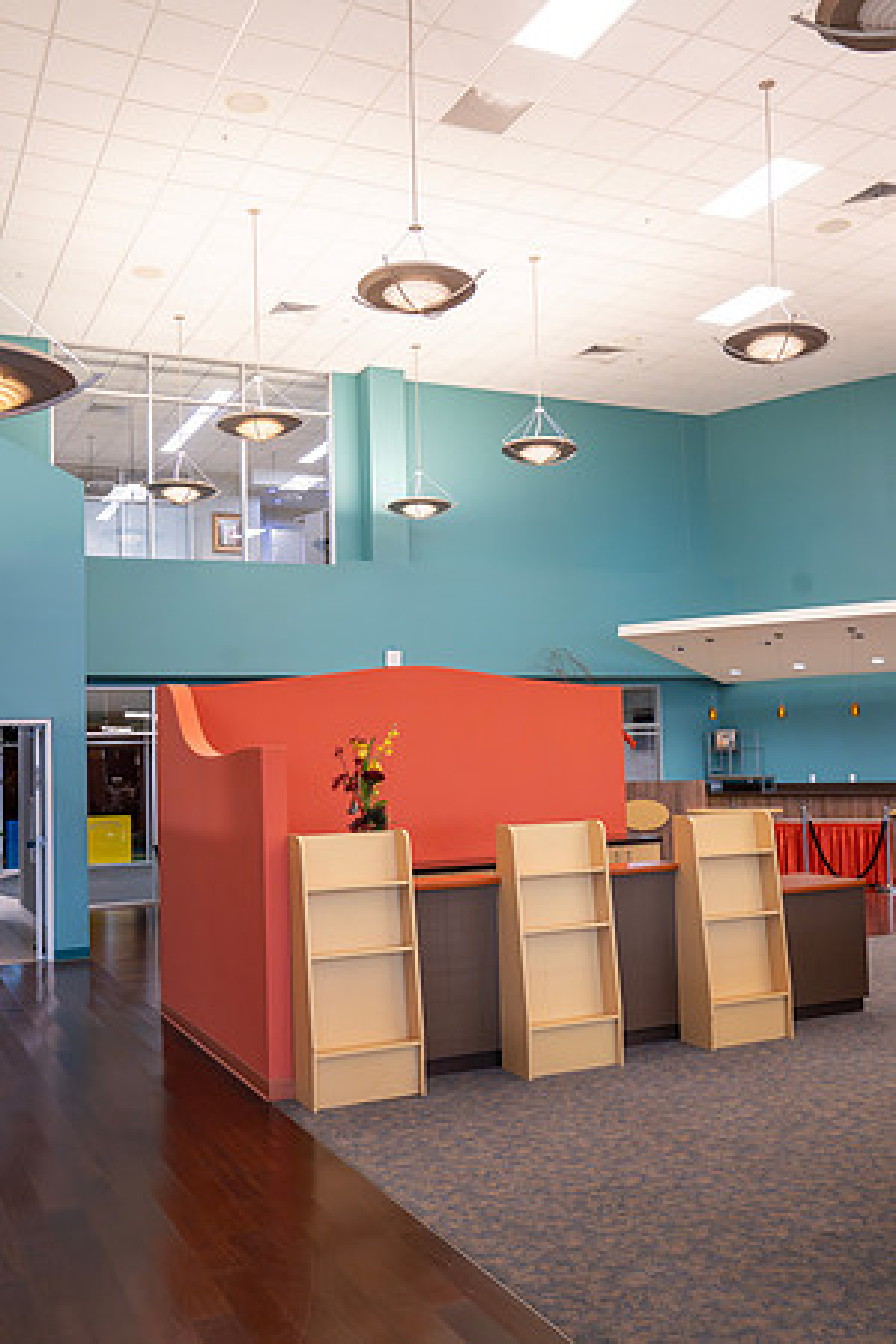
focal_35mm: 33
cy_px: 672
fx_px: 1232
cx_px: 448
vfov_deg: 57.2
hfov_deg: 40.0
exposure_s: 1/125
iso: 2000
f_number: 5
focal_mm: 33
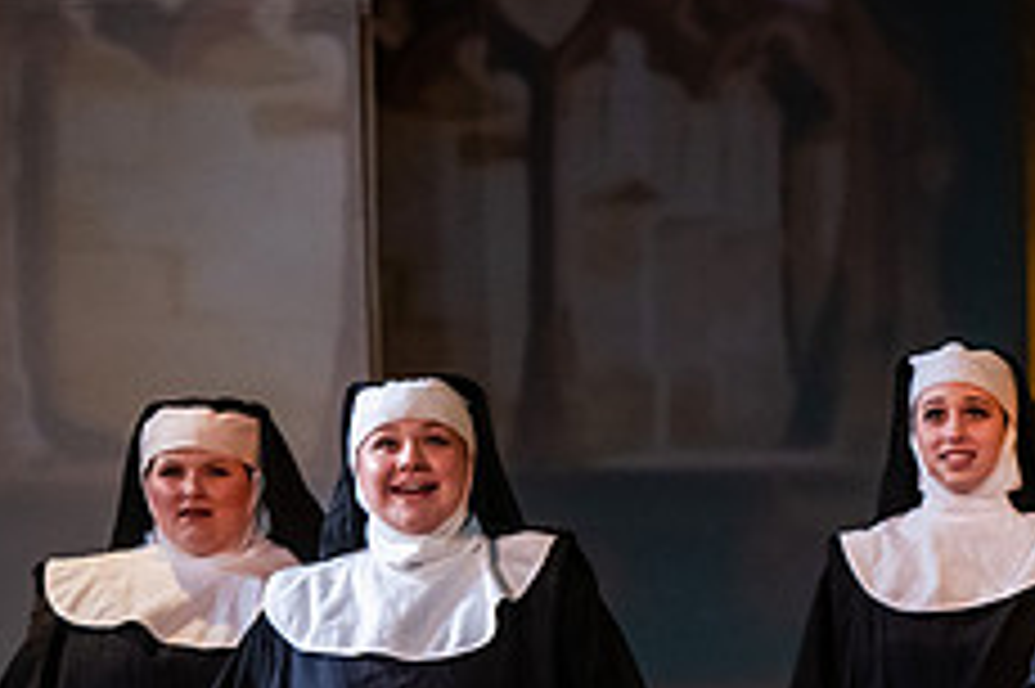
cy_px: 740
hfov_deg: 6.8
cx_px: 1220
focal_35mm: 303
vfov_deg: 4.5
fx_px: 8705
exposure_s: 1/200
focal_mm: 120
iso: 4000
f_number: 3.2
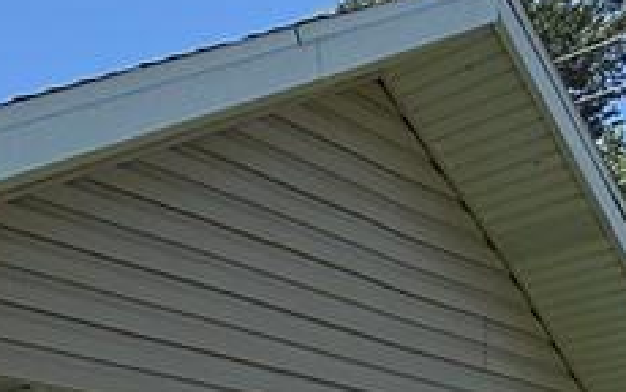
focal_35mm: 66
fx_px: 1127
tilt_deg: -1.0
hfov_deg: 22.3
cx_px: -427
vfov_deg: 15.6
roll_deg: -0.3
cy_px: 792
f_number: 2.2
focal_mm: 2.22
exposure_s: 1/625
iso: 50
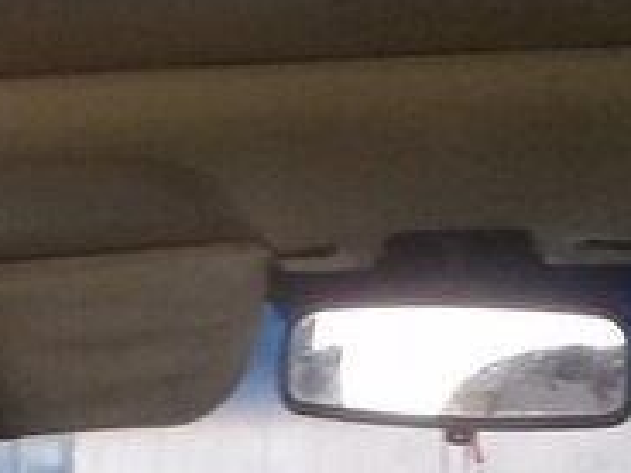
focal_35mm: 111
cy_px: 670
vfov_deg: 12.8
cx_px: 285
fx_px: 2023
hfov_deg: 17.7
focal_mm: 3.3
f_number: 2.2
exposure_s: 1/33
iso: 125
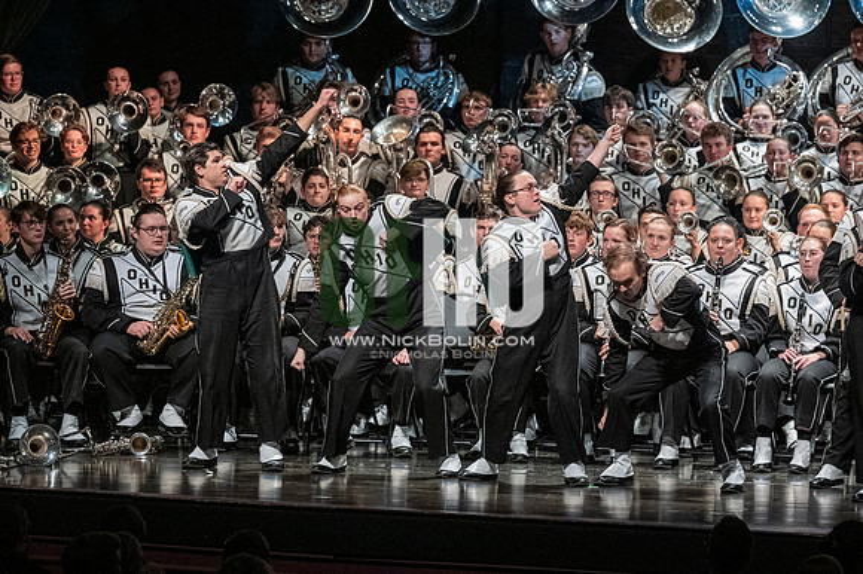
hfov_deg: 9.2
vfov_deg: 6.1
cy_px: 287
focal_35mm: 225
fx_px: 5390
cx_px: 432
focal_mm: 150
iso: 4000
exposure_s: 1/500
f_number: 4
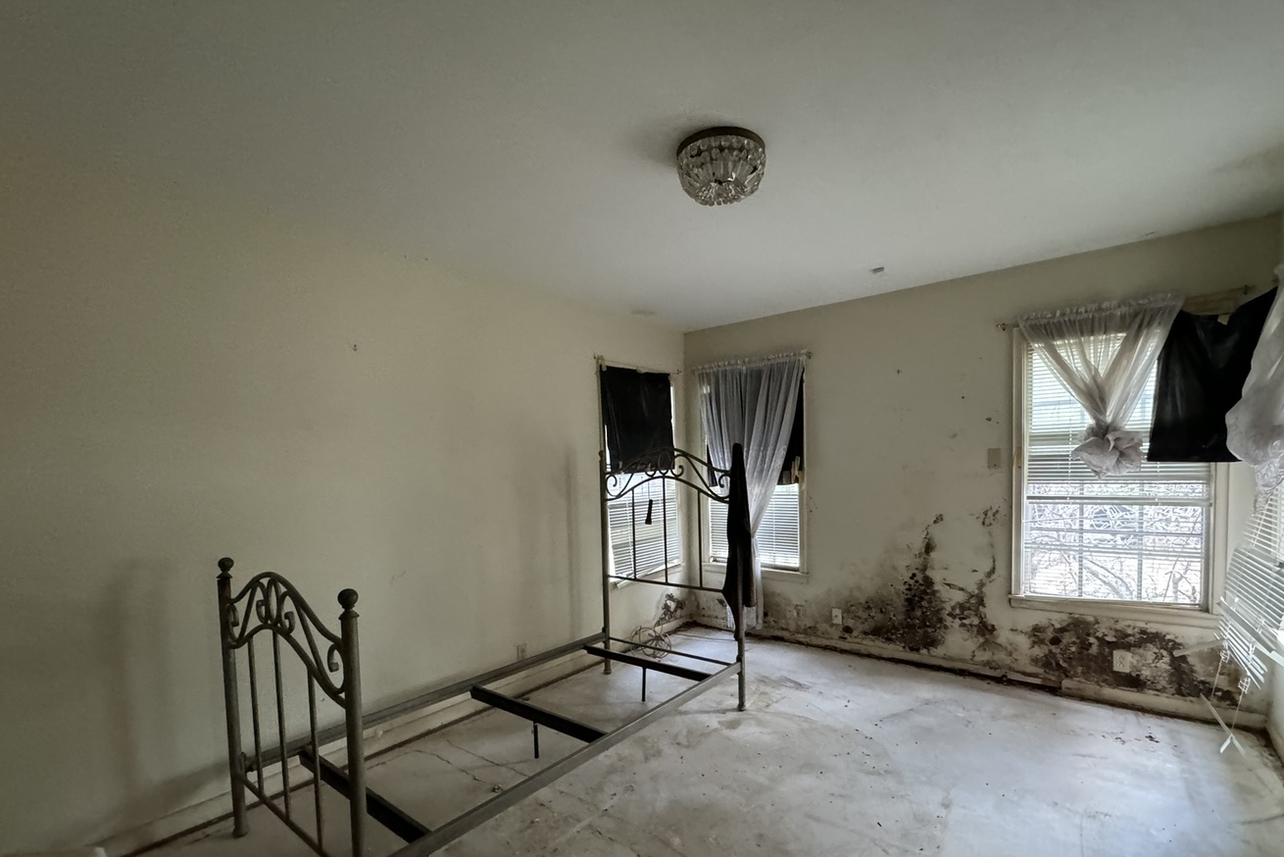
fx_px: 571
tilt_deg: -3.8
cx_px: 672
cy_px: 497
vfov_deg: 73.3
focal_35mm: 16
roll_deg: -0.6
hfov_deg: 96.7
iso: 1000
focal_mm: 2.22
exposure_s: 1/60
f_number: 2.2
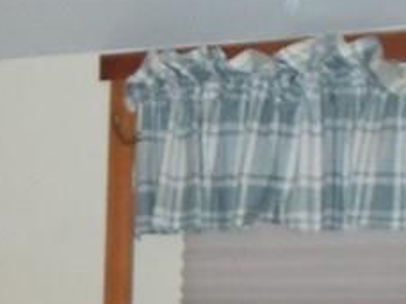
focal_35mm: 130
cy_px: 585
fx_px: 1525
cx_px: -84
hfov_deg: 14.7
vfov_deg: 10.6
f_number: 3.4
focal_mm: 5.2
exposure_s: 1/30
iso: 100
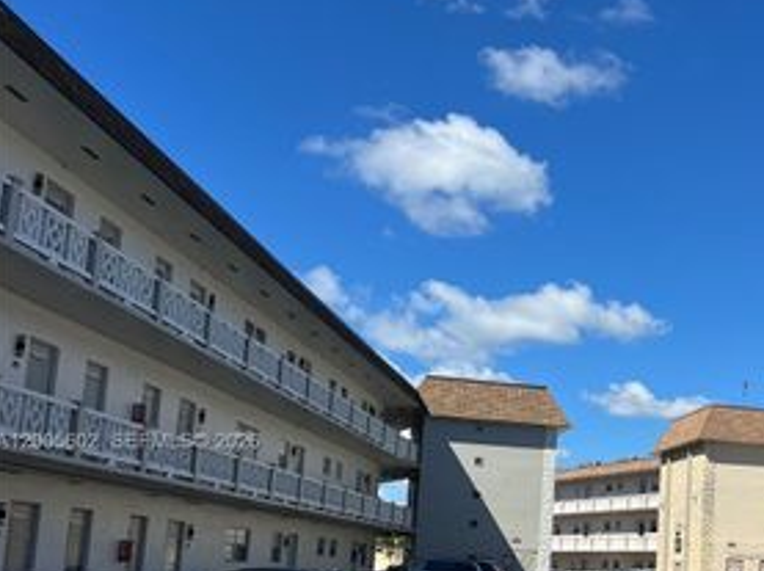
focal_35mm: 47
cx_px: 681
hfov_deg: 37.9
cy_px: 443
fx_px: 1036
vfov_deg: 30.2
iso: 50
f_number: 1.5
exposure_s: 1/5587
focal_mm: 5.7
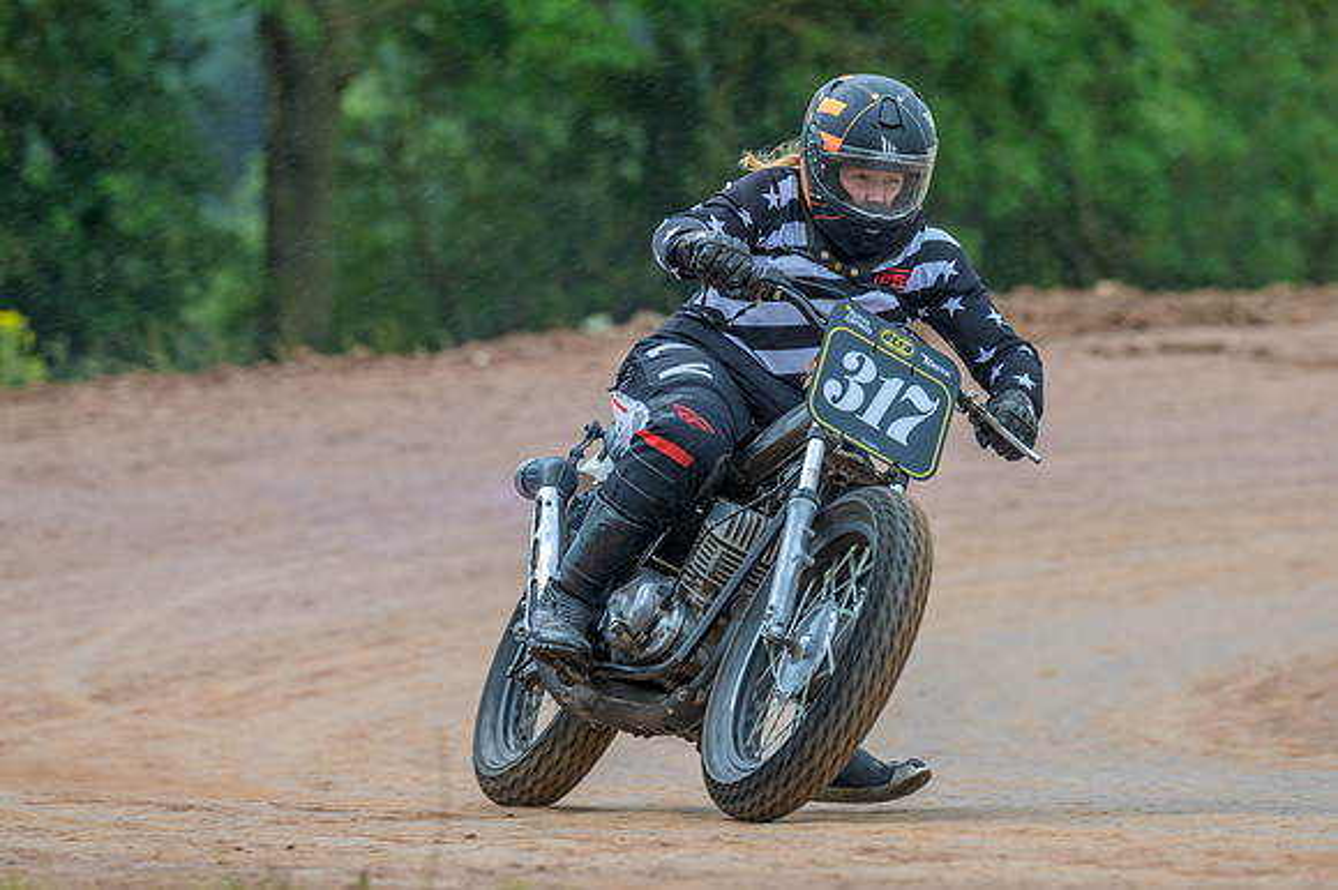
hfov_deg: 6.9
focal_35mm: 300
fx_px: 11143
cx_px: 669
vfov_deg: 4.6
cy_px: 445
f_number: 4
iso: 250
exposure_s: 1/400
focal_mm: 200
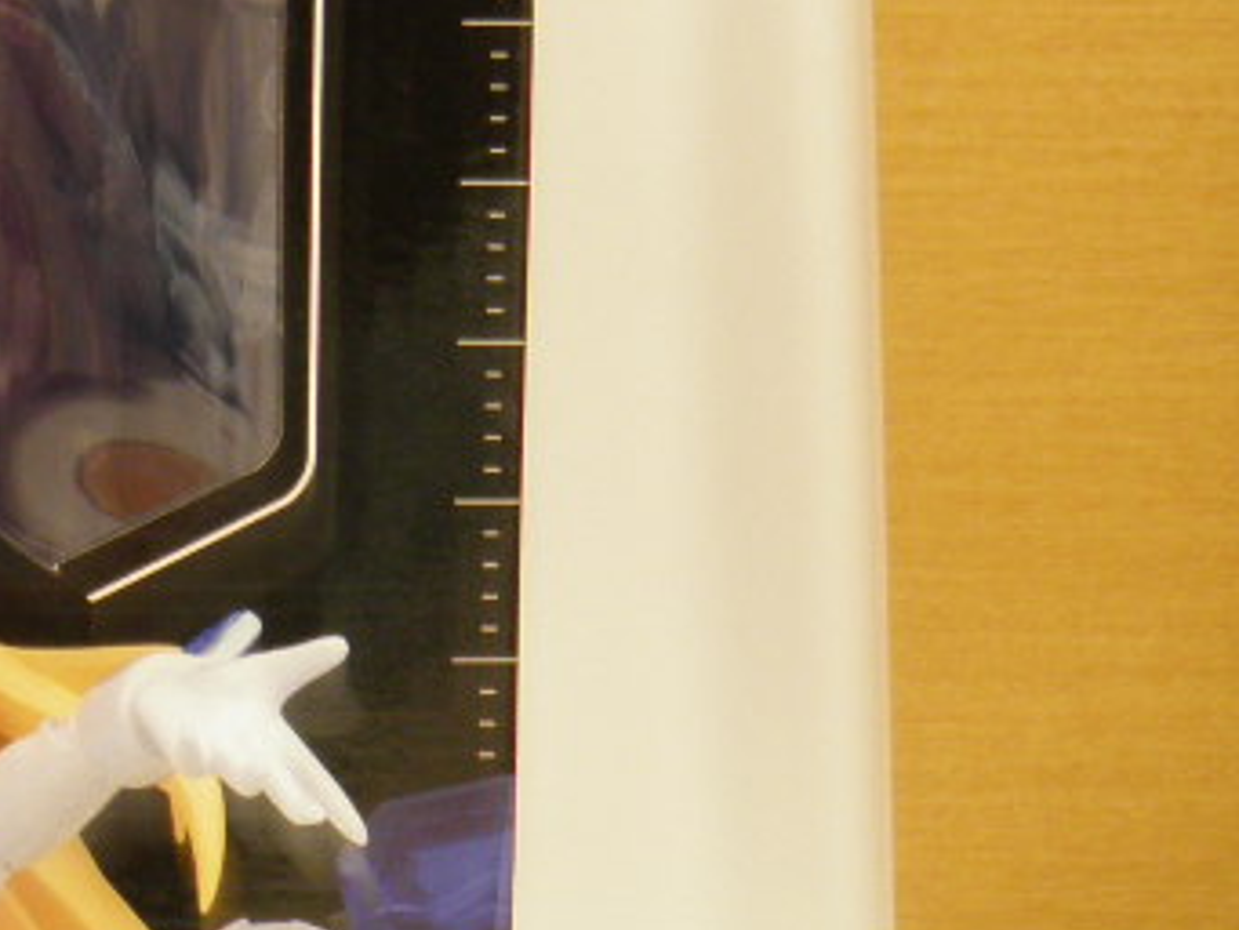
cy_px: 163
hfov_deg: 11.2
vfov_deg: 9.0
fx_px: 5908
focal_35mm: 165
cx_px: -934
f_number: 3.3
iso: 50
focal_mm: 7.9
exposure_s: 1/2
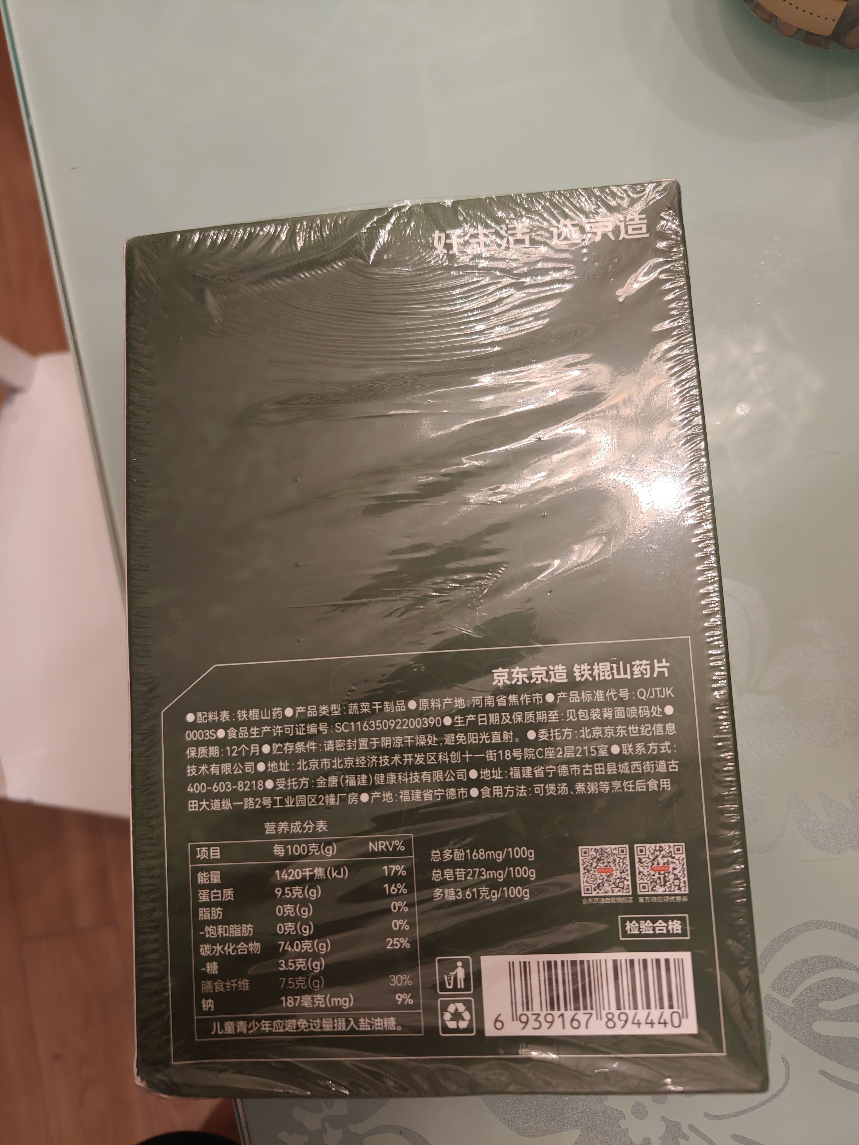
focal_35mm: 23
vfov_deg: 73.9
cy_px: 572
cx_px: 430
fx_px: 761
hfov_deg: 58.9
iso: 1600
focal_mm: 8.67
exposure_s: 1/100
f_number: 1.8
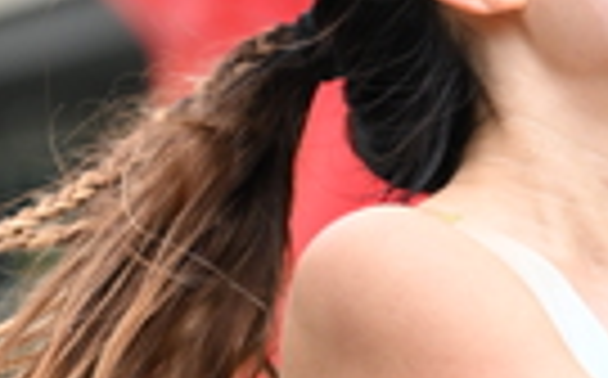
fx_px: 5991
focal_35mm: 362
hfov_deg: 5.8
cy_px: 612
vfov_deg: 3.6
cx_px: 723
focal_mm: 87
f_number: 2.8
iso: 1250
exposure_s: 1/1250
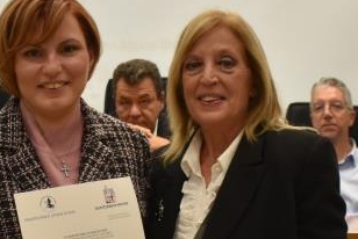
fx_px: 1042
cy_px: 132
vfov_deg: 13.1
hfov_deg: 19.5
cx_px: 137
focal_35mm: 105
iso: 800
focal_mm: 21
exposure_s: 1/200
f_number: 3.8
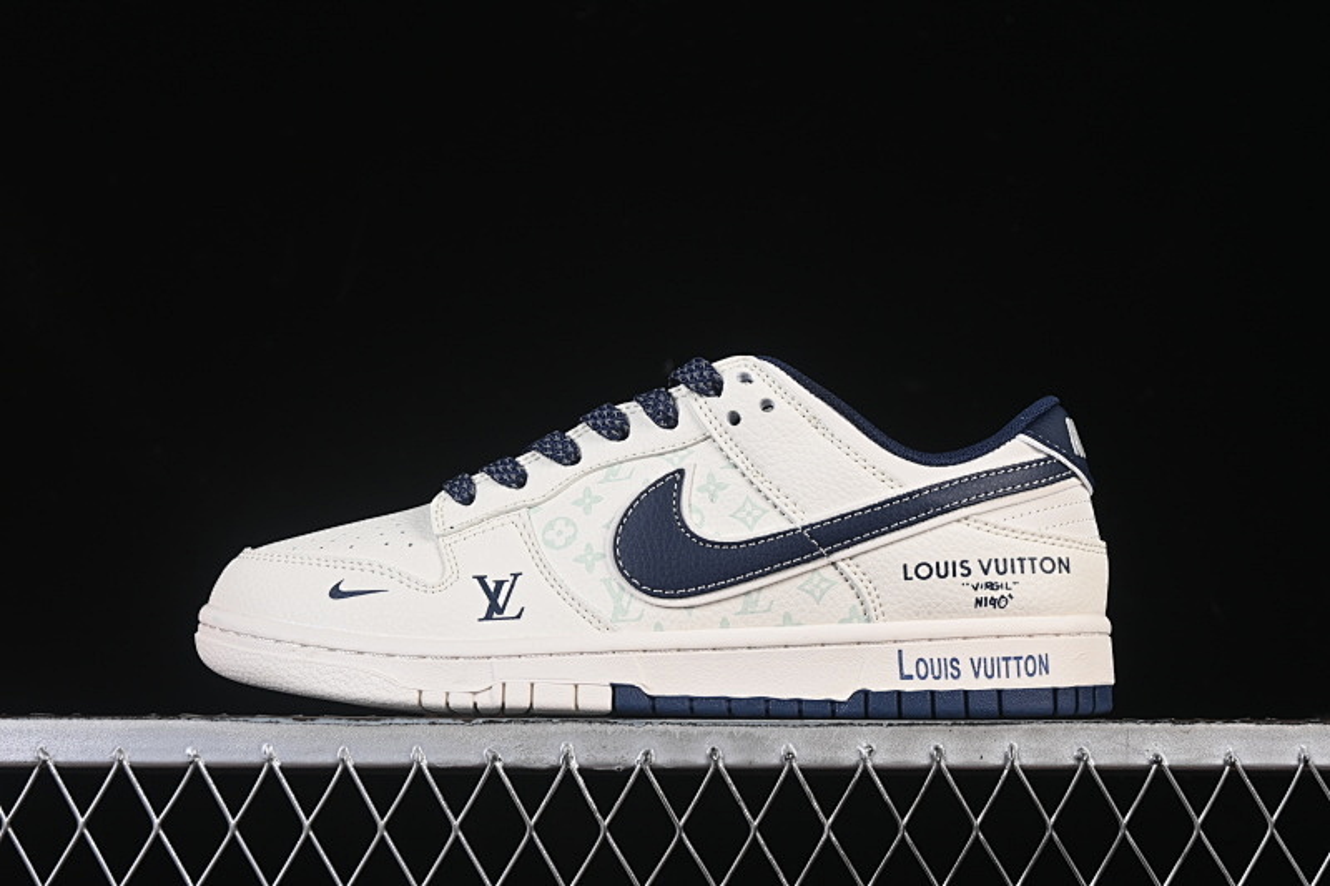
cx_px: 665
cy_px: 443
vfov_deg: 18.2
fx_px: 2770
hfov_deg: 27.0
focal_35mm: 75
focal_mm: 50
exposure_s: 1/80
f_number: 8
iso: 160
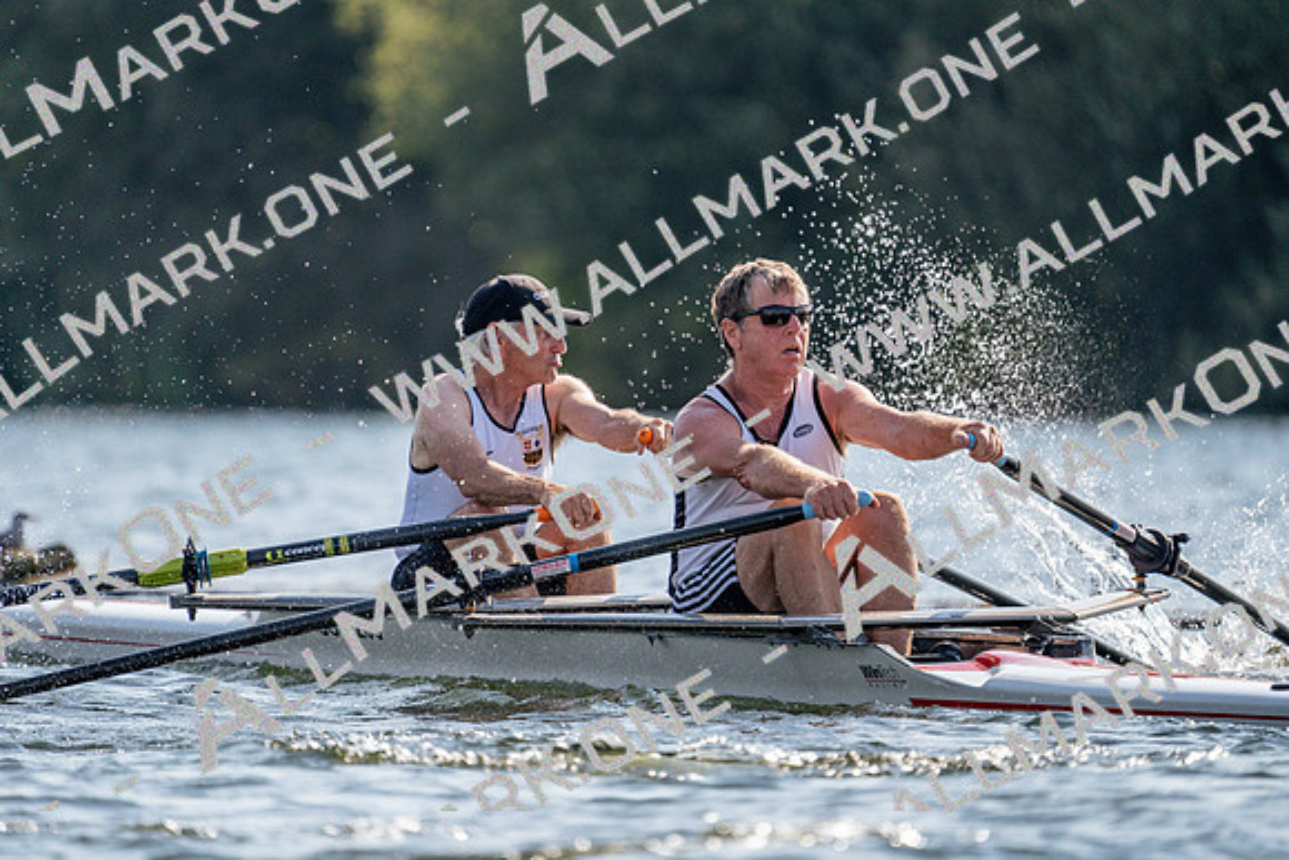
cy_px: 430
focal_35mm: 547
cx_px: 644
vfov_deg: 2.5
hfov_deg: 3.8
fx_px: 19589
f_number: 6.3
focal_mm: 547
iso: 320
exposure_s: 1/1600
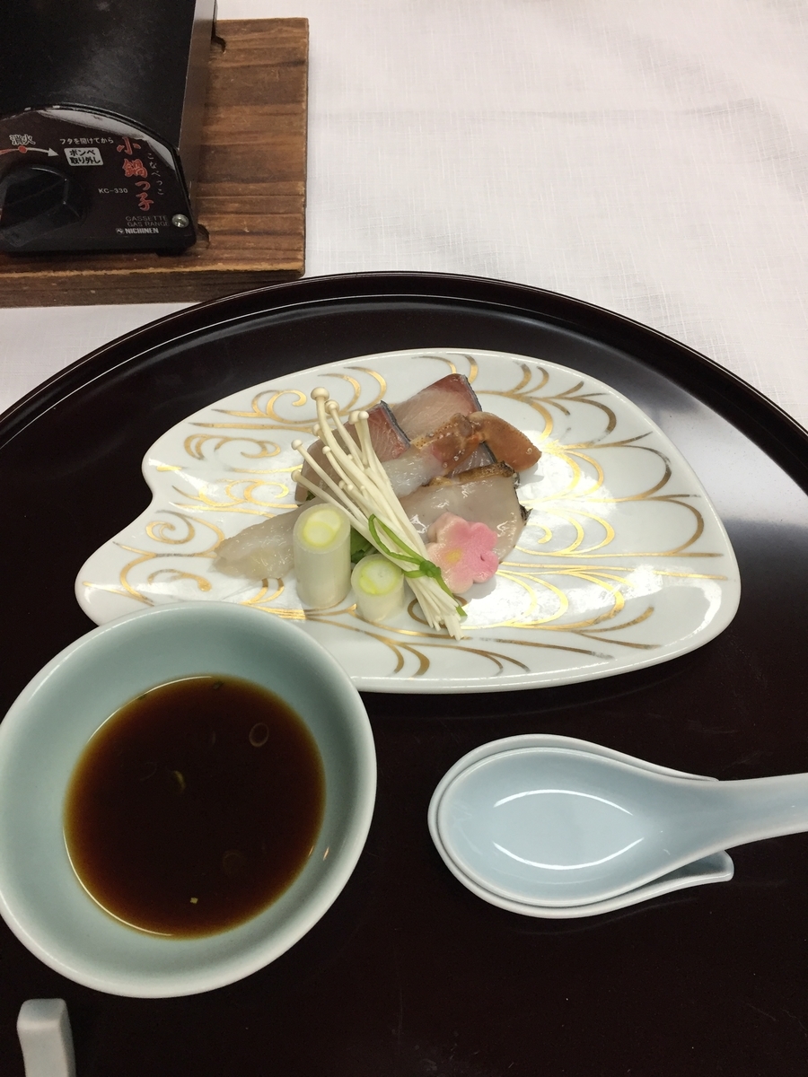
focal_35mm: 29
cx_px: 404
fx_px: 903
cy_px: 538
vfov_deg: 61.7
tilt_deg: -61.1
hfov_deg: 48.2
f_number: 2.2
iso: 50
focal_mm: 4.15
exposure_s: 1/30
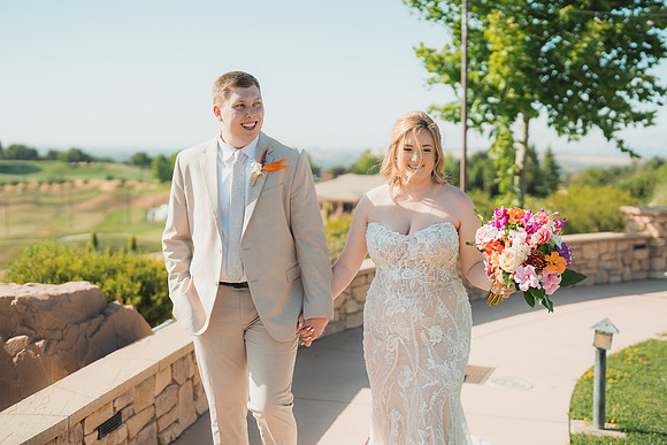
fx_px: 927
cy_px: 222
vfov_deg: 27.0
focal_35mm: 50
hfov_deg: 39.6
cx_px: 334
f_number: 2
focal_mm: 50
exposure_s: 1/4000
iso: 50
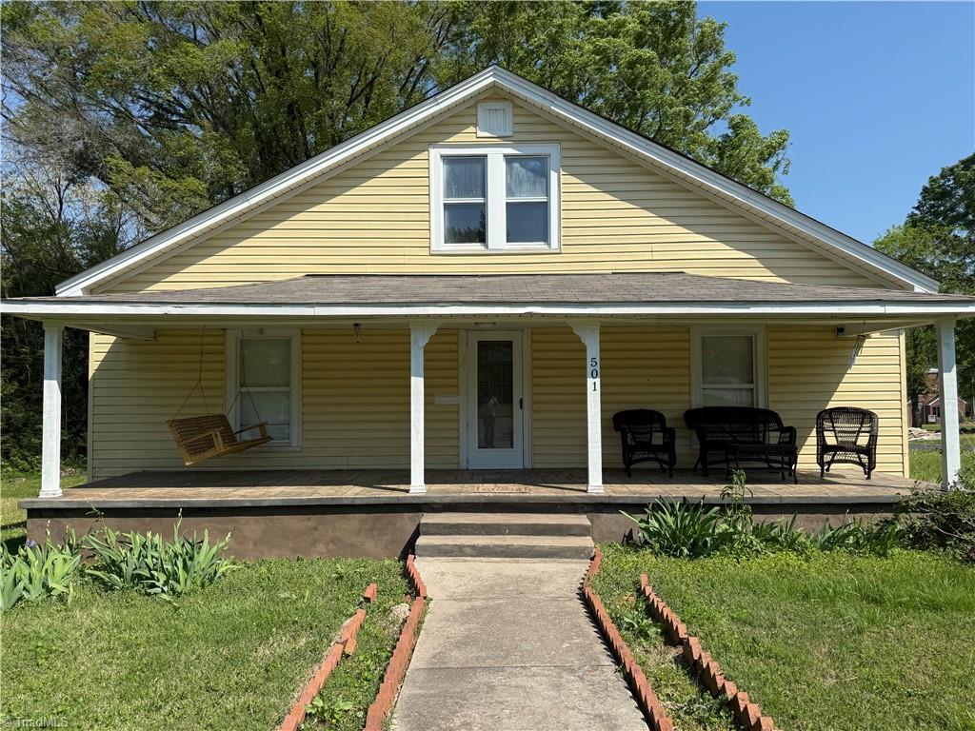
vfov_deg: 56.8
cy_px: 366
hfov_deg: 71.6
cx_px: 488
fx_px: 676
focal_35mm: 24
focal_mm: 6.76
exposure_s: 1/4405
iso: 80
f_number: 1.78
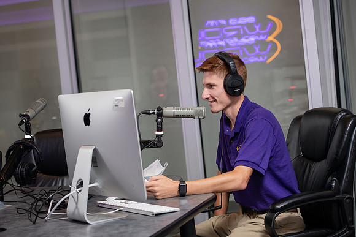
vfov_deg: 17.1
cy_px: 118
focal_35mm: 80
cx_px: 178
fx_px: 791
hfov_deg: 25.4
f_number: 4
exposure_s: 1/125
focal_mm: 80
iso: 1000
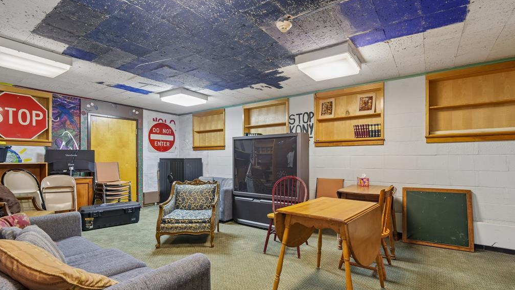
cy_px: 163
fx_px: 232
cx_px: 258
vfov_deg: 63.7
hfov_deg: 95.9
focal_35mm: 17
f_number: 8
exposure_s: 2.5
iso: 400
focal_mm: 16
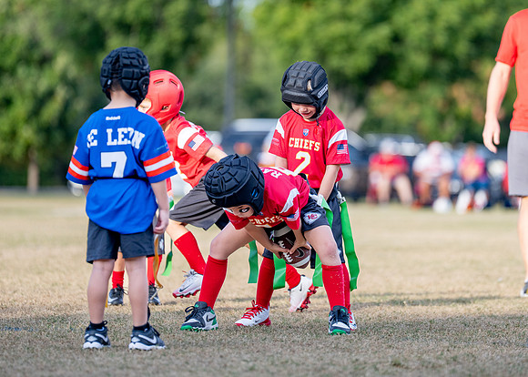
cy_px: 126
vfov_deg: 5.1
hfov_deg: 7.2
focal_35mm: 280
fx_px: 4198
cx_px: 320
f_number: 2.8
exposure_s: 1/1600
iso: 250
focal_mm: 200
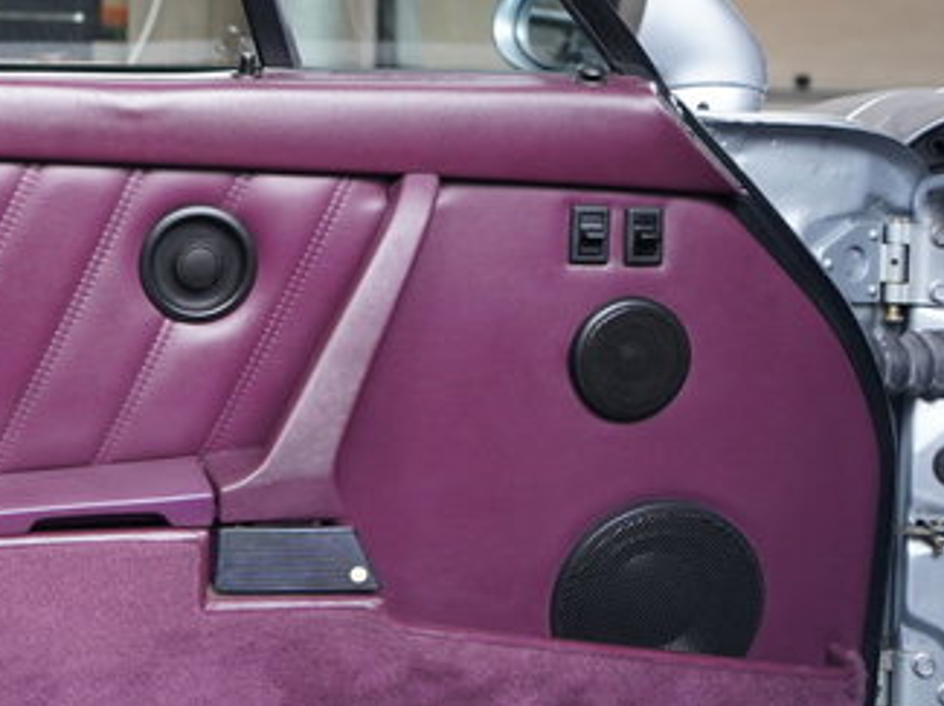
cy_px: 139
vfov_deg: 19.4
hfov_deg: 25.4
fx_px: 2043
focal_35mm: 75
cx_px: 141
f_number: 4
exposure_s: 1/200
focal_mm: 33
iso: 2000
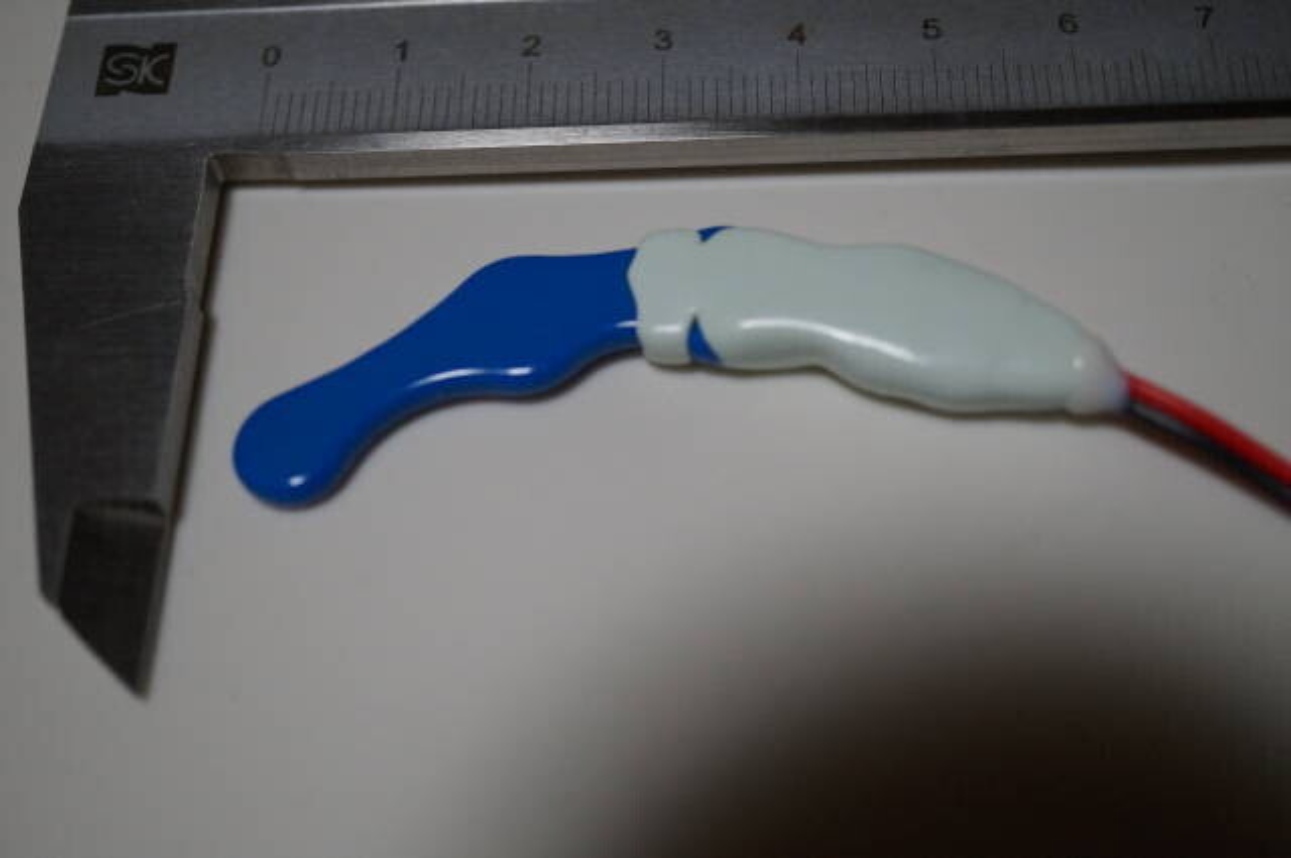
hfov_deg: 43.7
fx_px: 1612
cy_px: 429
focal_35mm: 45
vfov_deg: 29.8
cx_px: 646
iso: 1600
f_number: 4
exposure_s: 1/160
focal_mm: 30
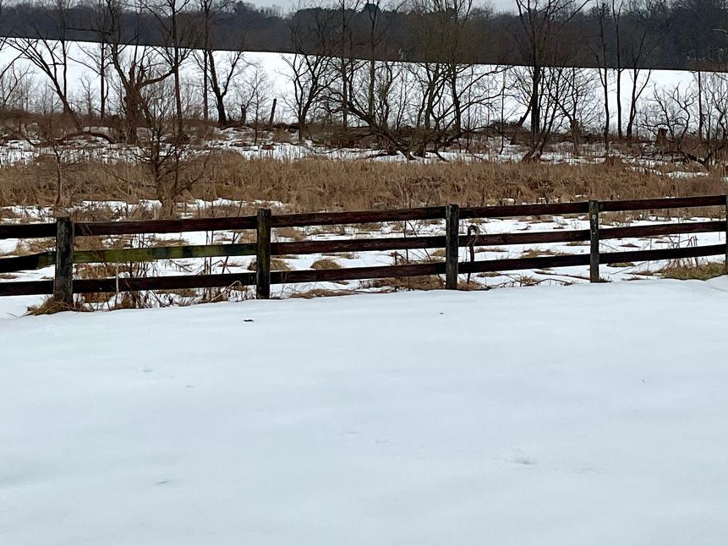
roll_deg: -0.8
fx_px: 1451
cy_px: 68
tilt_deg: +1.1
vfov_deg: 20.9
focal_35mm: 69
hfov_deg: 28.0
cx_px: 468
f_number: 1.8
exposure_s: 1/4405
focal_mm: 3
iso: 16
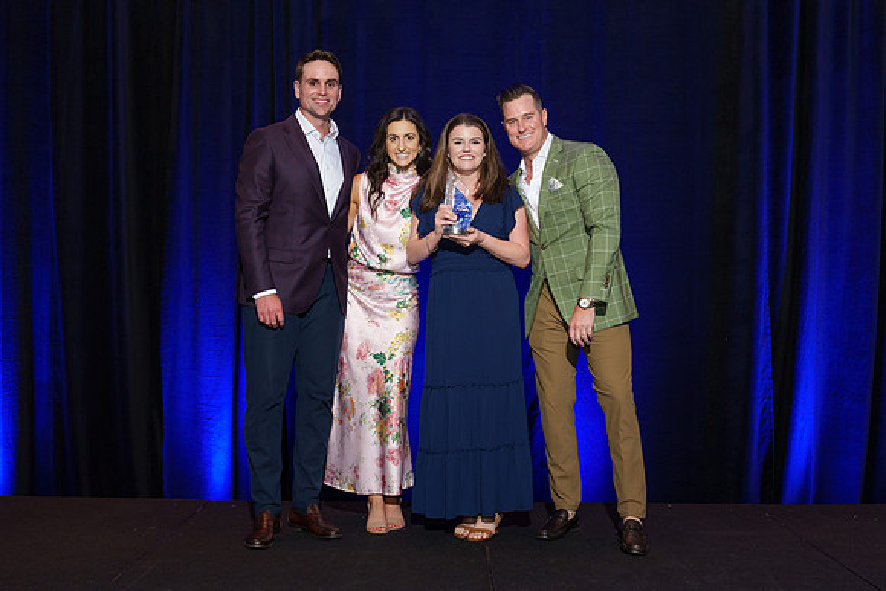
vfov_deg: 31.5
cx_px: 443
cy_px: 277
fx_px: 1048
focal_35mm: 43
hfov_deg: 45.8
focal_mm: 40
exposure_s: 1/60
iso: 1000
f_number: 5
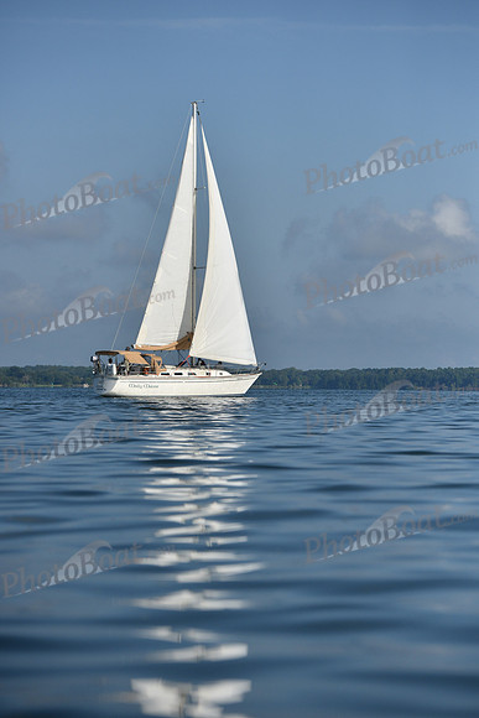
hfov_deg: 11.8
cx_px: 240
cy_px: 359
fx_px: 2314
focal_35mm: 116
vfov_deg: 17.6
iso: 320
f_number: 4.5
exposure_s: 1/8000
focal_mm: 116
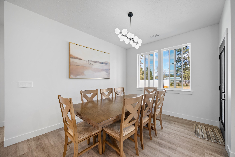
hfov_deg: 104.3
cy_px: 78
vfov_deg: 81.2
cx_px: 118
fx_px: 91
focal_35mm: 14
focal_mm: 14
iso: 100
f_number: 8
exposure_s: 1/1.25
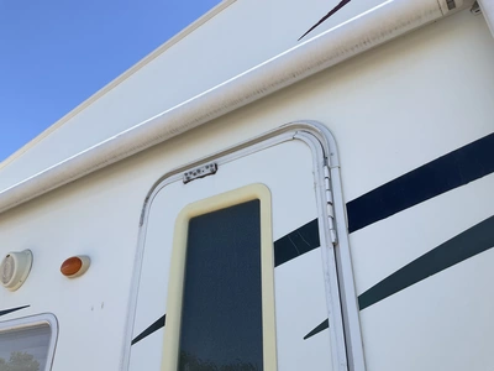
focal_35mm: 29
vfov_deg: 48.2
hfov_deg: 61.7
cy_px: 186
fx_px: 414
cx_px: 247
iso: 25
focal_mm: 3
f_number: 1.8
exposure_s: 1/1144
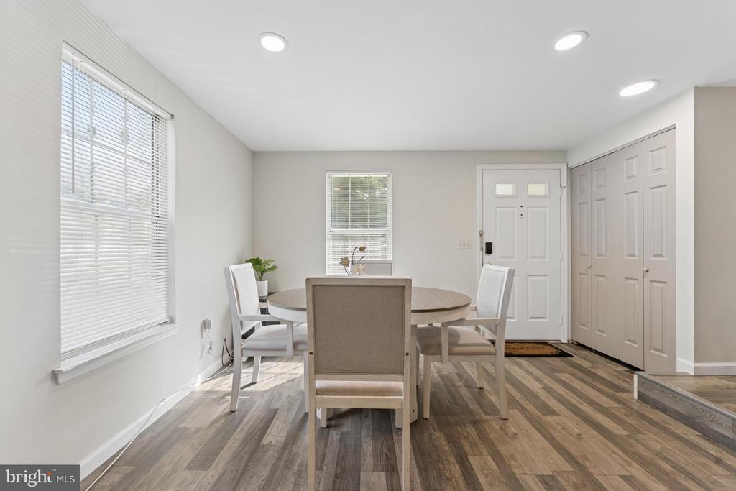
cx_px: 368
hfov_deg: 104.2
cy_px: 246
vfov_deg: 81.2
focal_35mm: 14
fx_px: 286
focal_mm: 14
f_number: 7.1
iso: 1250
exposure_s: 1/160
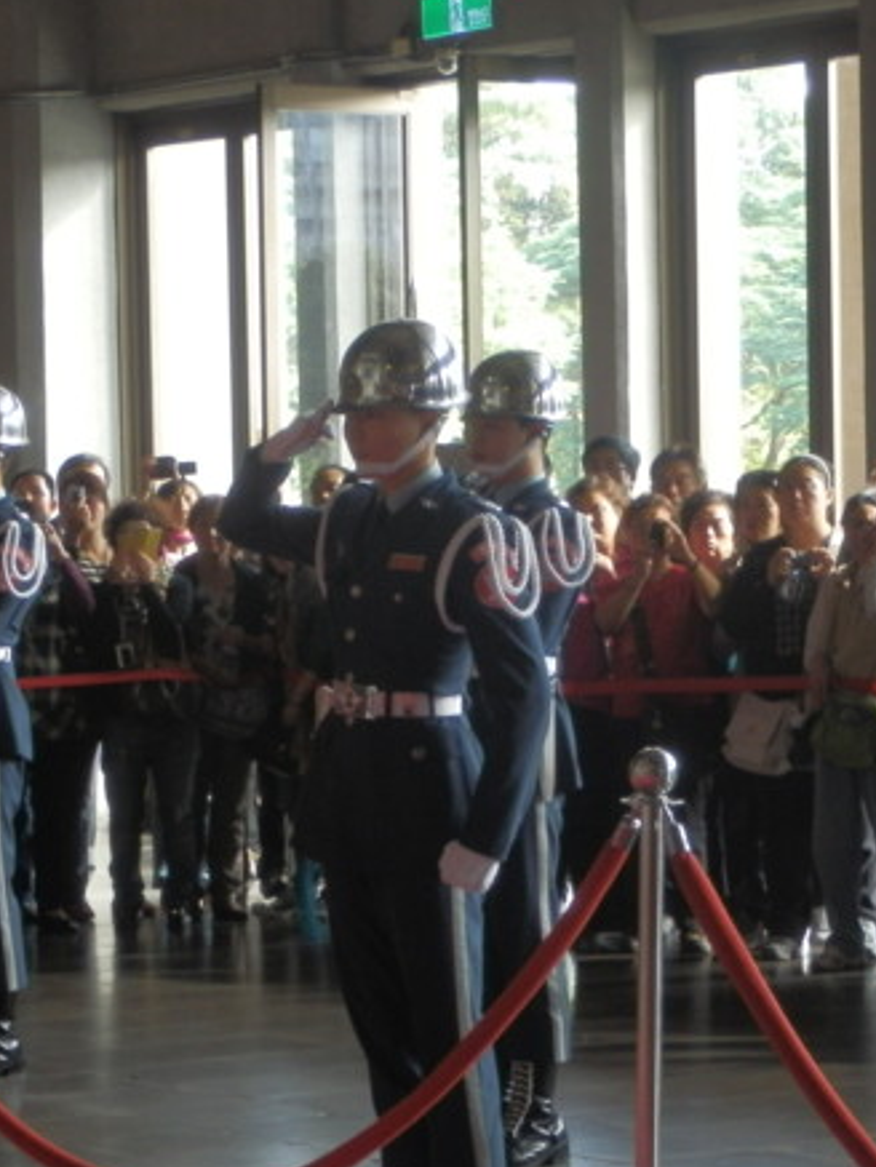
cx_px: 566
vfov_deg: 14.0
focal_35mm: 141
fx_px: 4755
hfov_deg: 10.5
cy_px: 721
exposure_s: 1/25
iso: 200
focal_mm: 13.8
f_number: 4.9
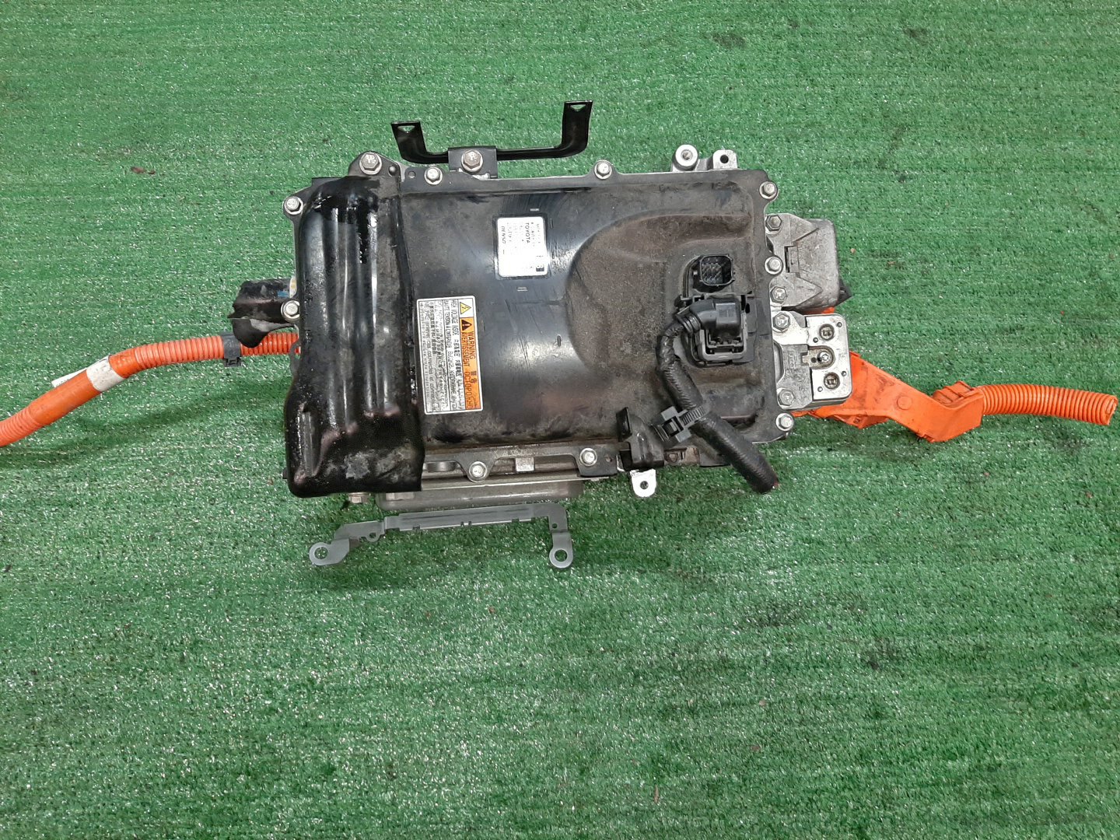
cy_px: 420
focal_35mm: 26
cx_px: 560
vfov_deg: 53.1
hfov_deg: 67.3
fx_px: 841
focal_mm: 3.93
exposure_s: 1/50
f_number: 1.7
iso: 181
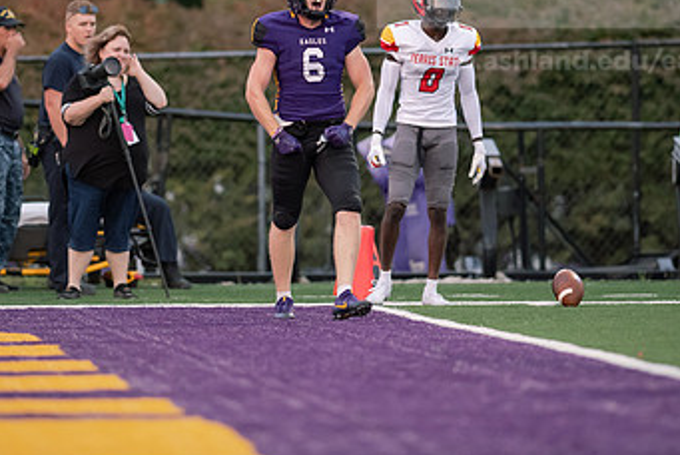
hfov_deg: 4.0
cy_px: 103
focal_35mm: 510
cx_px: 317
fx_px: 9641
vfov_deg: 2.7
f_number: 2.8
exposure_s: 1/800
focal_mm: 300
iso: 2500
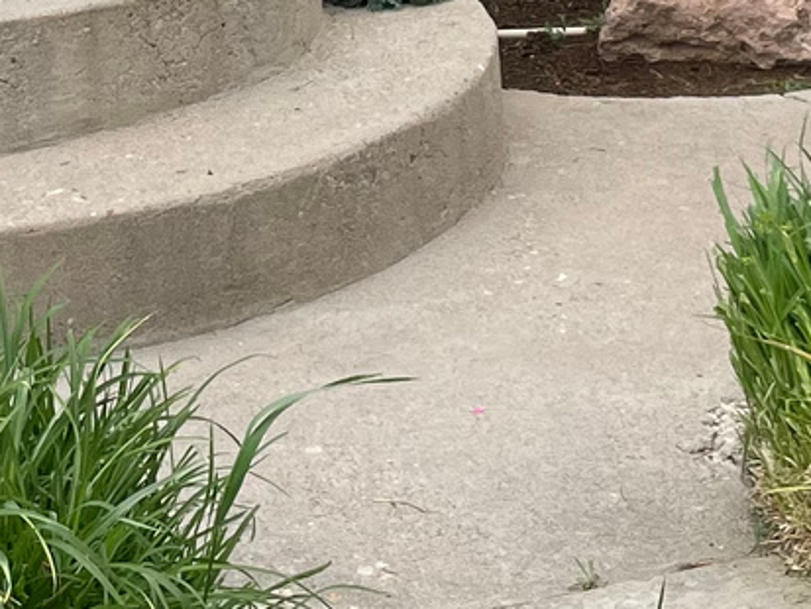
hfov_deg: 15.3
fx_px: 3023
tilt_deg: -1.5
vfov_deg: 10.7
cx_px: 295
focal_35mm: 129
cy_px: -521
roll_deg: +2.5
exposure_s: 1/2506
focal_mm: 4.2
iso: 32
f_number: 1.6
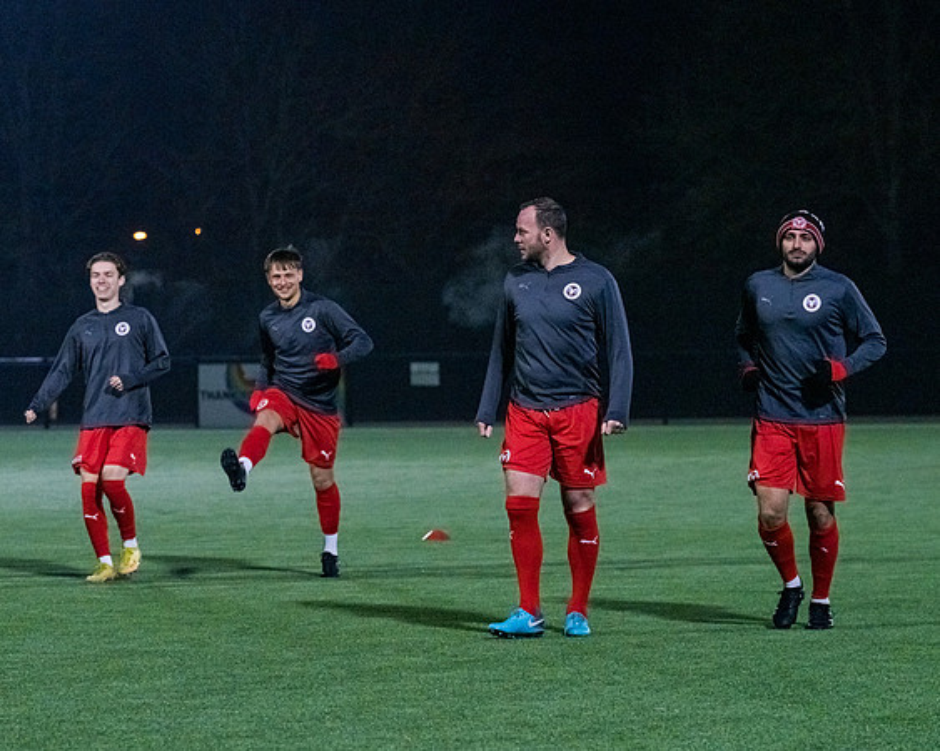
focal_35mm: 174
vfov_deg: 8.9
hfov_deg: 11.1
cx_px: 523
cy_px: 374
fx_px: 4837
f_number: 5
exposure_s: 1/640
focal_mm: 135
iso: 5000
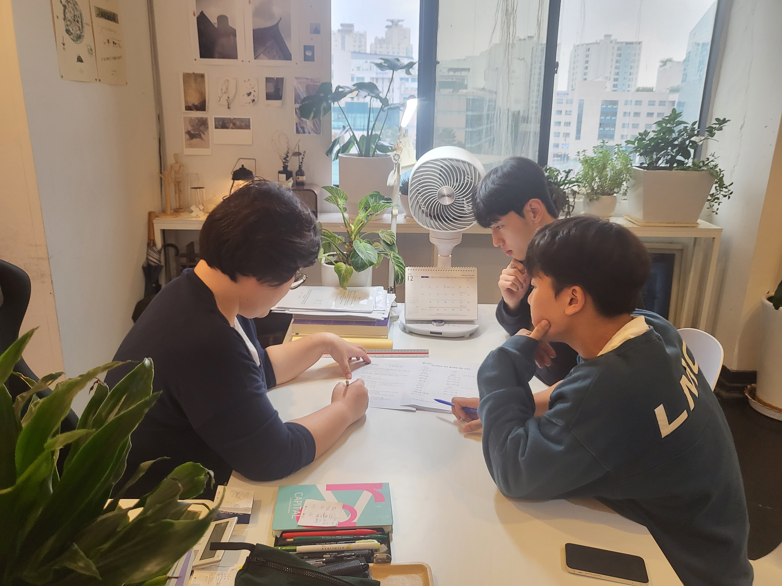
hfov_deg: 67.3
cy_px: 293
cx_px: 391
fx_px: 587
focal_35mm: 26
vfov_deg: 53.1
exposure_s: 1/120
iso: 320
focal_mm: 4.25
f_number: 1.8
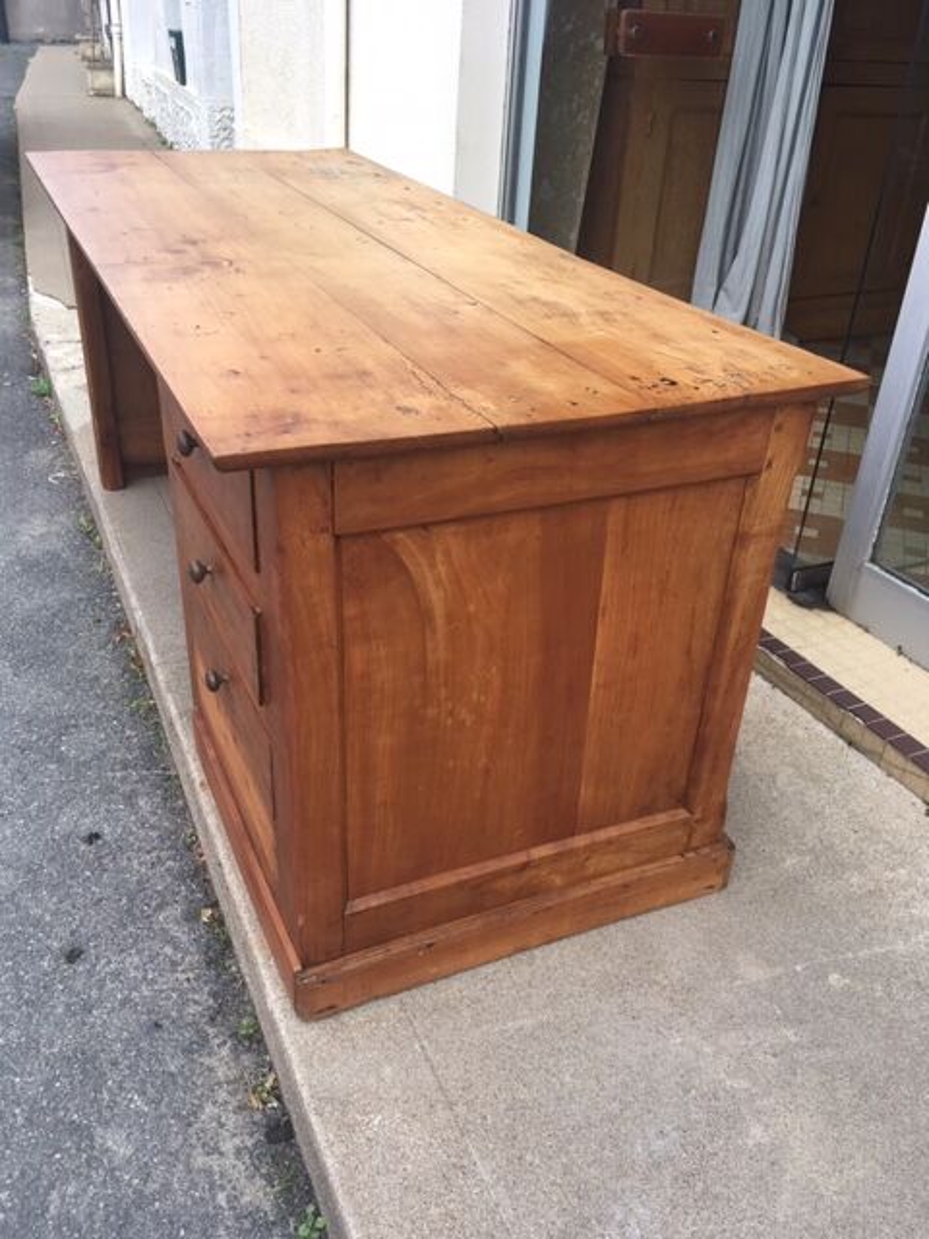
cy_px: 620
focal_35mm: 29
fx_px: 1038
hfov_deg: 48.2
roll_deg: -5.7
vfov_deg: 61.7
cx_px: 464
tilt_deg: -33.0
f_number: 2.2
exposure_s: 1/364
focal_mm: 4.15
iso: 25
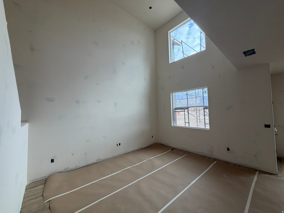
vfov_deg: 85.7
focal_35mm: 14
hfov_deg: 102.1
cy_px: 106
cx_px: 142
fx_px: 115
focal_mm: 2.22
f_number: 2.2
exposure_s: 1/121
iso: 100
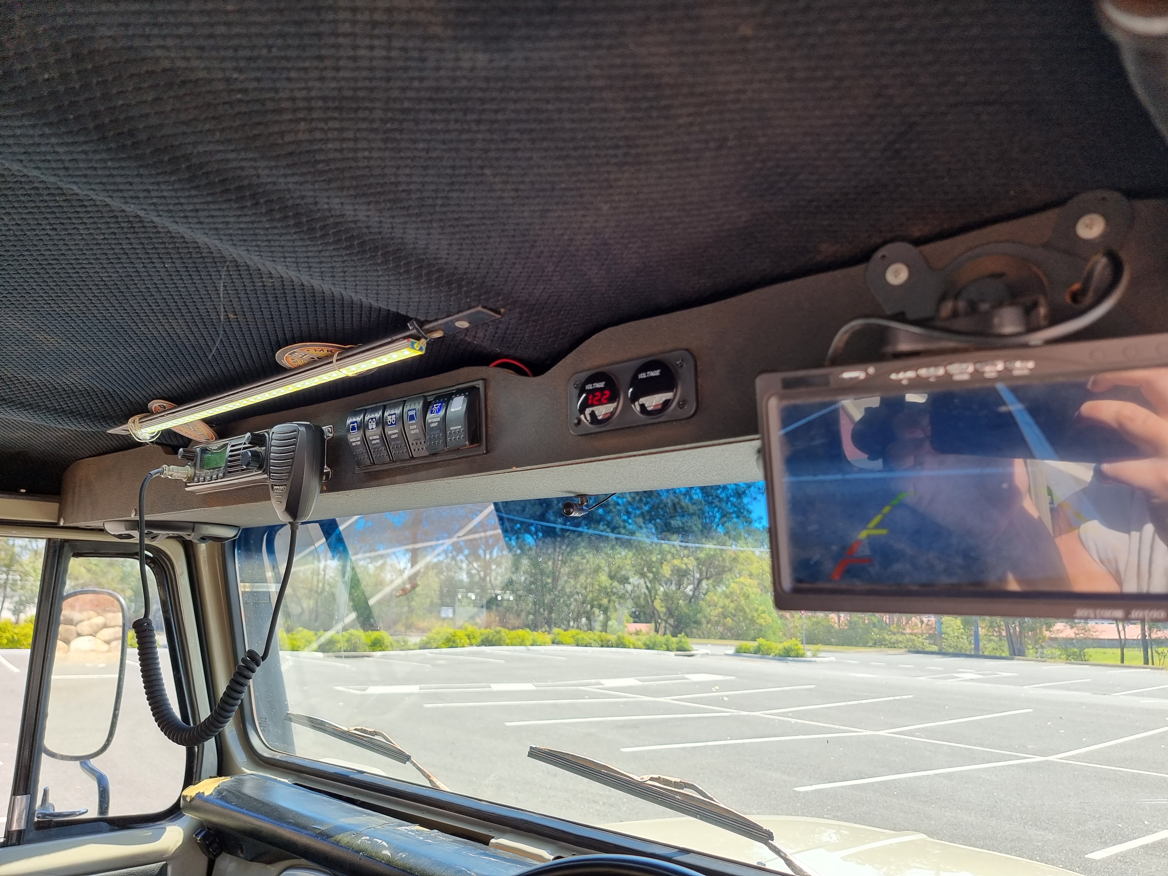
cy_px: 438
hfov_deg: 71.6
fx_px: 810
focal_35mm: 24
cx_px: 584
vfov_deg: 56.8
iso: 50
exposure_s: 1/114
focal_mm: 6.7
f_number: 1.8
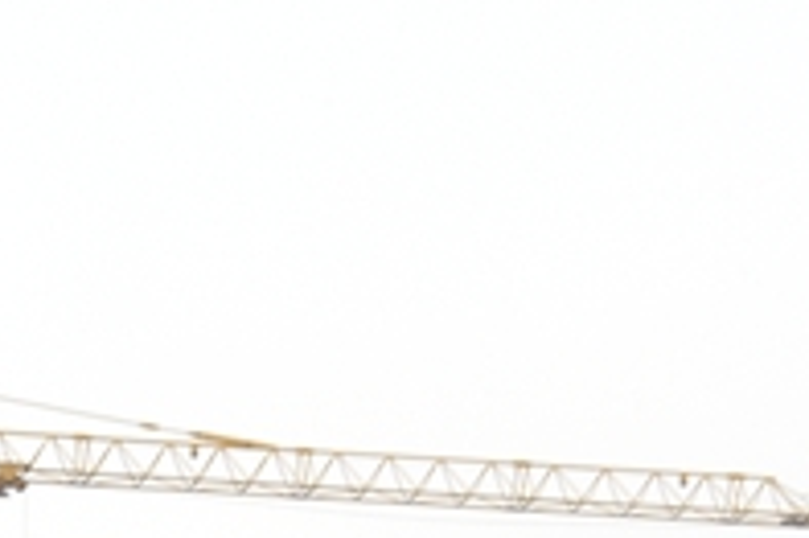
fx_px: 5613
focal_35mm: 250
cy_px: 1201
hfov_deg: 8.2
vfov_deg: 5.3
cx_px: 148
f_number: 22
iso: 400
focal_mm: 48
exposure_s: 1/50
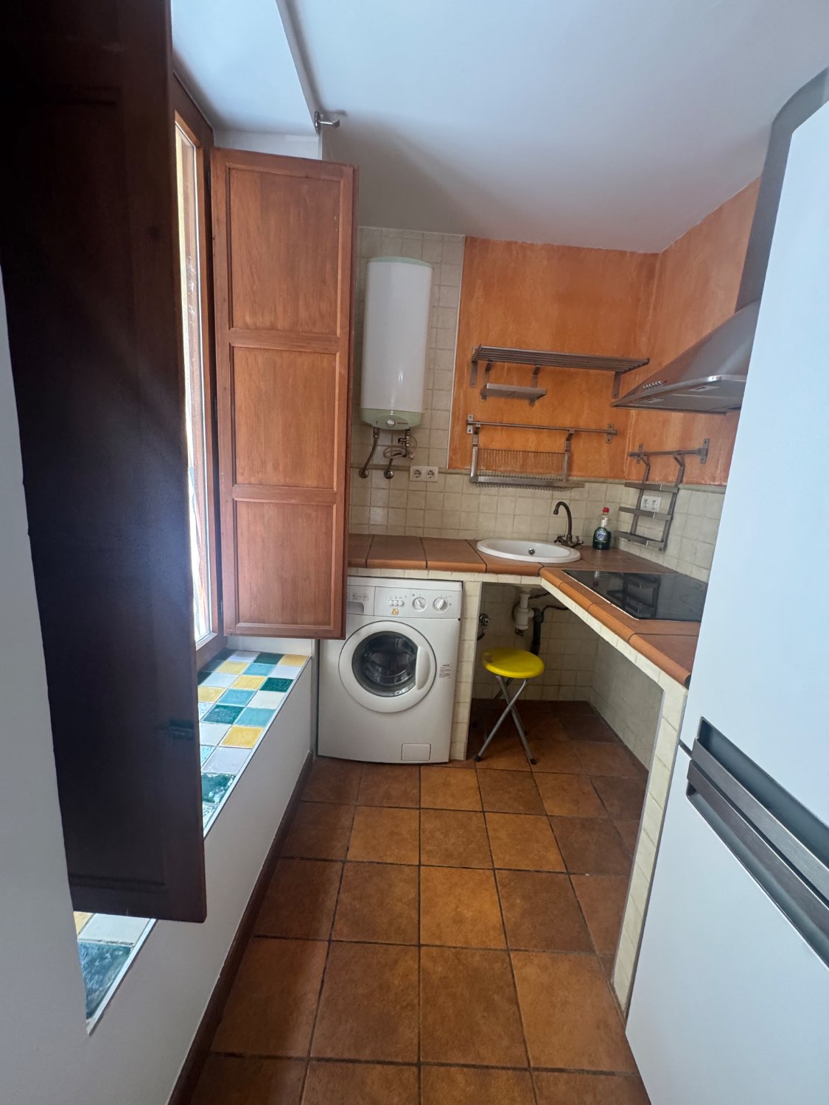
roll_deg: -4.4
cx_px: 414
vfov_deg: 102.1
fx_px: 447
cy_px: 552
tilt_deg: -10.8
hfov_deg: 85.7
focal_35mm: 14
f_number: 2.2
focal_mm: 2.22
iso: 250
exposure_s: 1/99
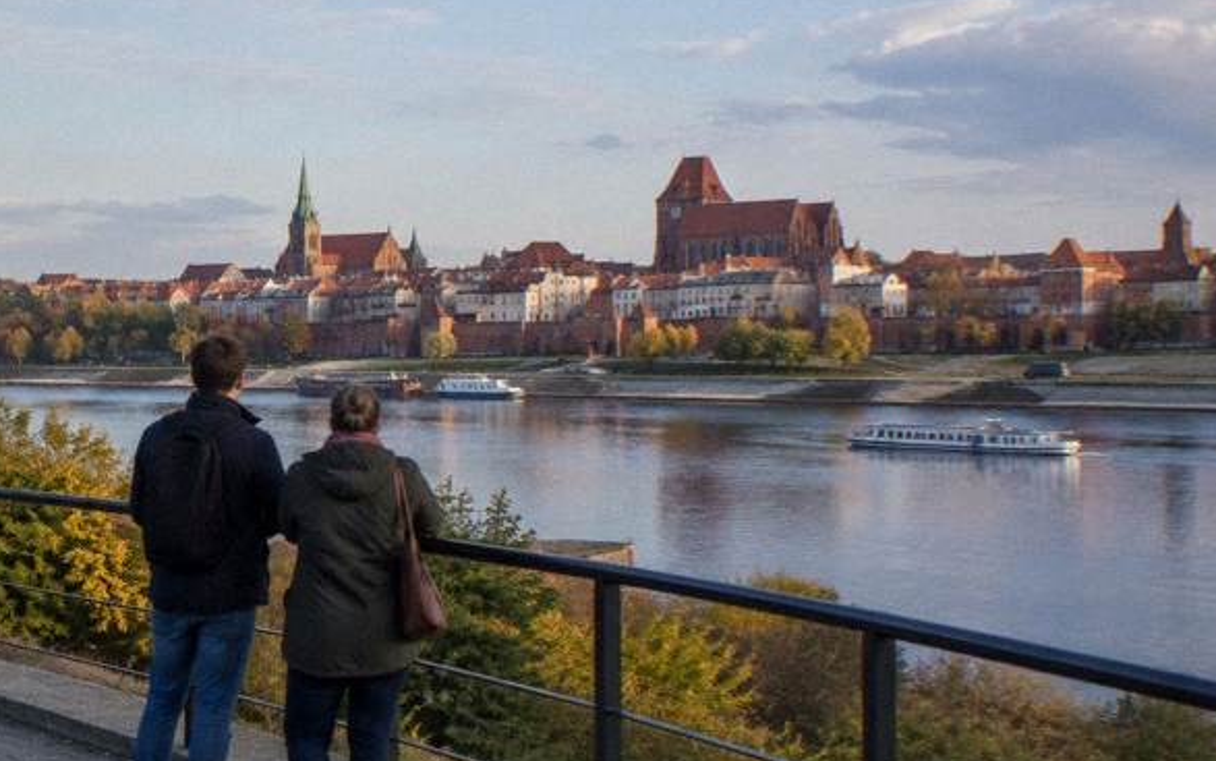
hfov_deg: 72.5
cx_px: 611
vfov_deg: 49.3
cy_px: 357
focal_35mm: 25
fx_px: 829
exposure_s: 1/640
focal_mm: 24
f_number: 4.5
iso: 200
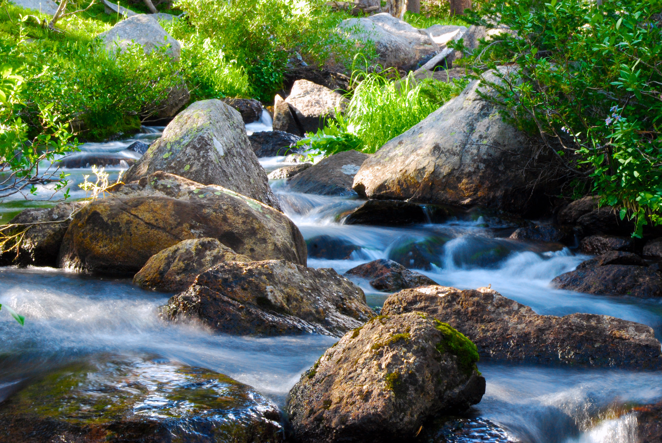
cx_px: 331
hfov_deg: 24.6
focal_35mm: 82
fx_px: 1519
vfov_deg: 16.6
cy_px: 222
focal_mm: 55
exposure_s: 1
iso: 400
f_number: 22
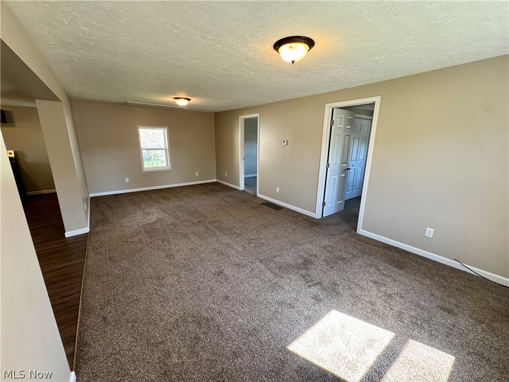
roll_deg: -0.4
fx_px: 206
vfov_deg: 85.7
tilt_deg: -13.8
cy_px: 191
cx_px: 254
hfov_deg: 102.1
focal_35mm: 14
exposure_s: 1/120
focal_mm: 2.22
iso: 320
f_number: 2.2
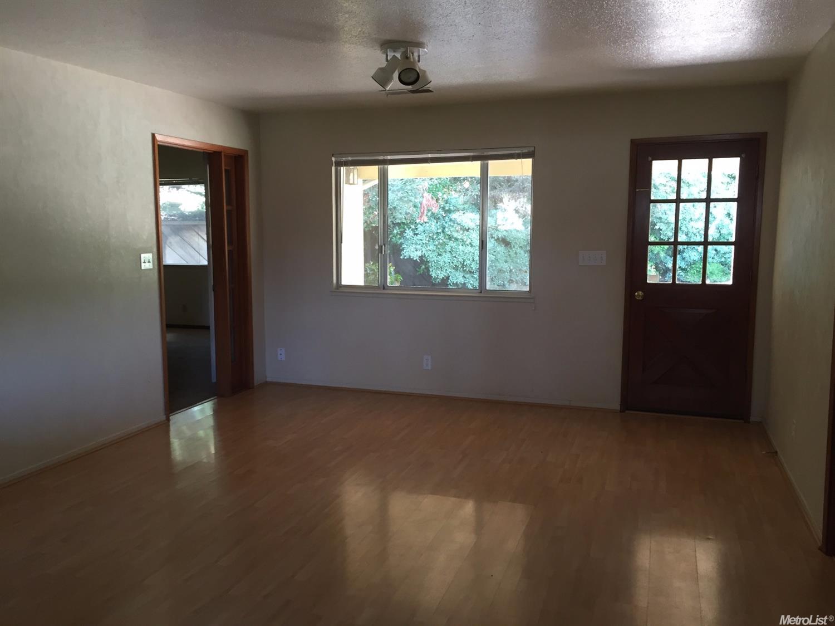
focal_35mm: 29
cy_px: 313
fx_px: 699
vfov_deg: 48.2
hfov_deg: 61.7
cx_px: 418
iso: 80
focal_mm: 4.15
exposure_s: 1/30
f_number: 2.2
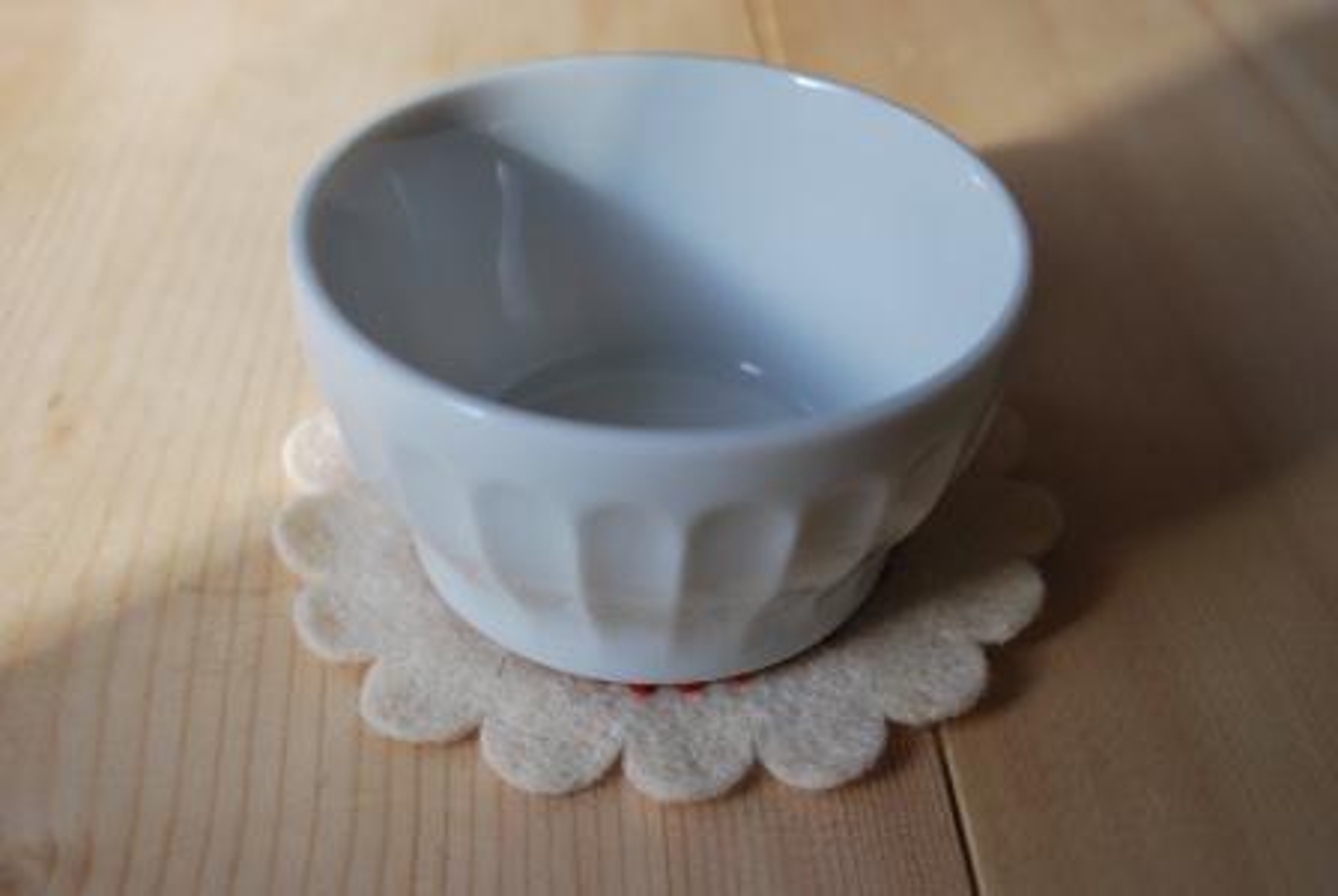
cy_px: 448
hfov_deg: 46.3
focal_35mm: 42
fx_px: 1563
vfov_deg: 32.0
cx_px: 669
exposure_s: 1/125
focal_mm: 28
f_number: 5.6
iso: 160
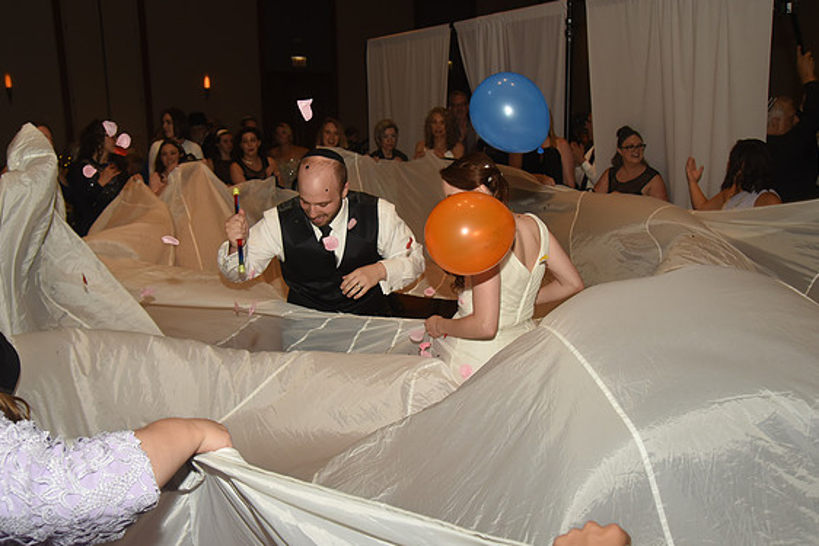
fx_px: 728
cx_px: 398
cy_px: 276
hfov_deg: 58.7
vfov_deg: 41.1
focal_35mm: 32
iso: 1600
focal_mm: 31
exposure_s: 1/160
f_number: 5.6
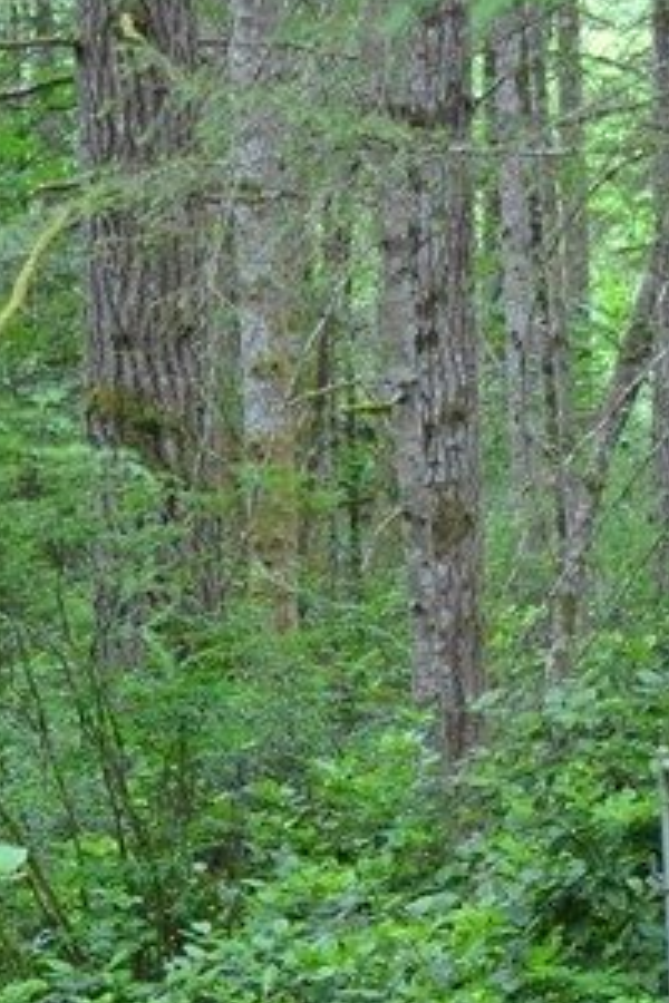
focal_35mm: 228
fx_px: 6355
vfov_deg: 9.0
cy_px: 901
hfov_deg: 6.0
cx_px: 587
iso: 400
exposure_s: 1/100
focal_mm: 42
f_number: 5
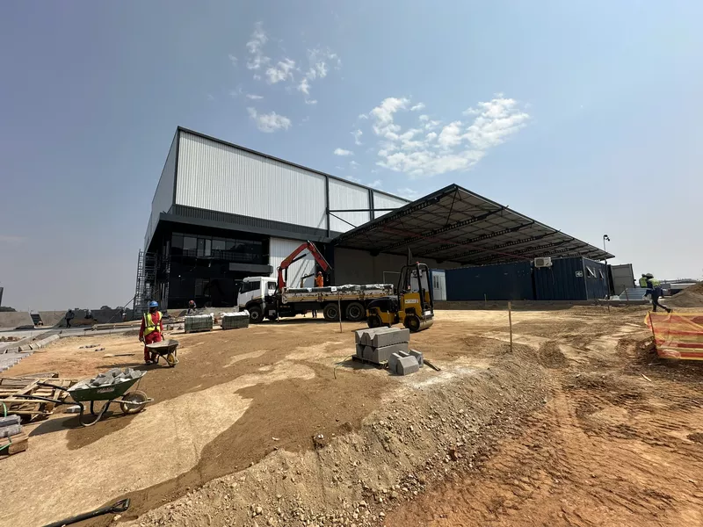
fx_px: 284
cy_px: 264
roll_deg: +1.7
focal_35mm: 14
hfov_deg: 102.1
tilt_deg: +8.2
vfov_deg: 85.7
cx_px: 352
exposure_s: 1/2747
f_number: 2.2
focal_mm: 2.22
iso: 50
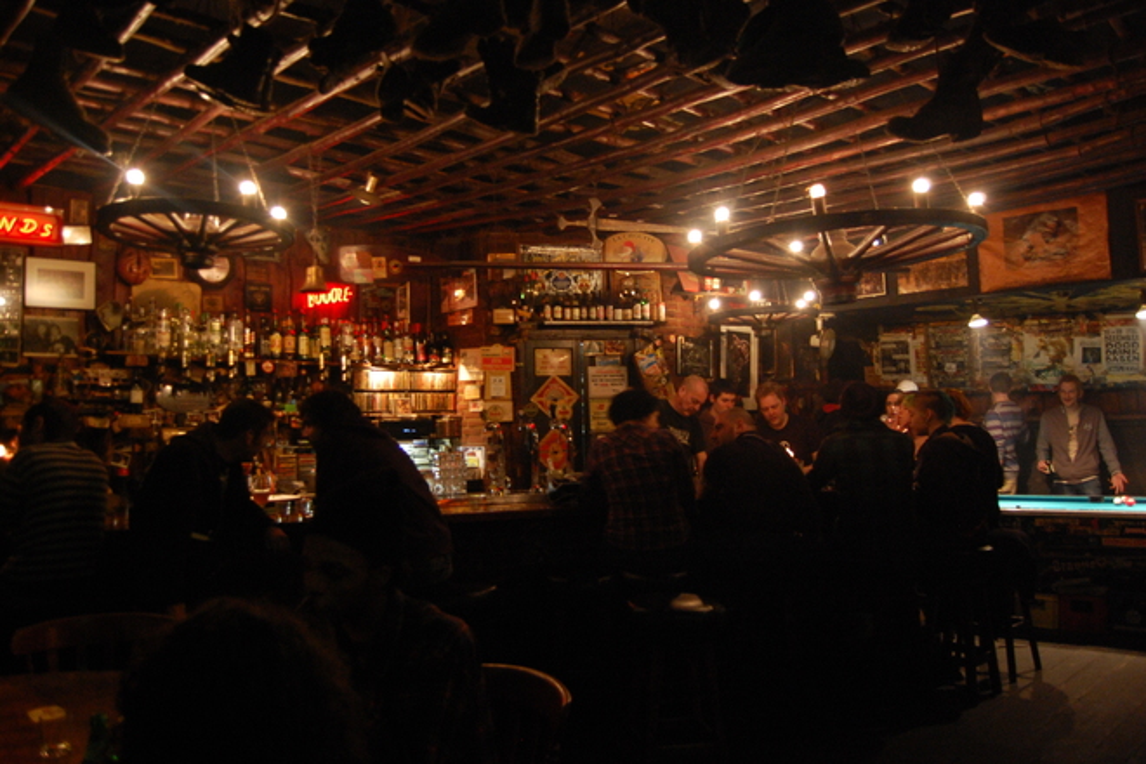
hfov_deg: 67.4
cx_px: 573
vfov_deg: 47.9
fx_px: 859
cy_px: 382
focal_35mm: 27
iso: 1100
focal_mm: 18
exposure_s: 1/8
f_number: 3.5
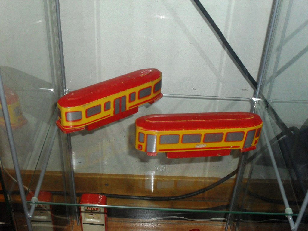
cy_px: 116
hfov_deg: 38.9
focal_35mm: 49
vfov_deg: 29.7
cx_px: 154
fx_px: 436
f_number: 3.9
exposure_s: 1/45
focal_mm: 8.7
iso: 200
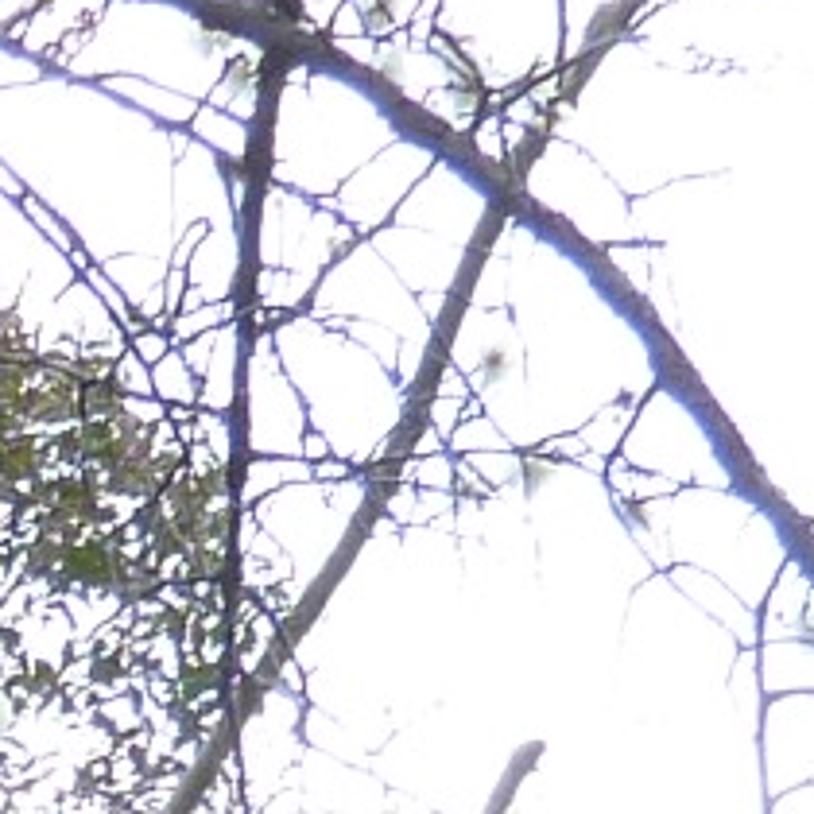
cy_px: 2275
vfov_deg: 7.4
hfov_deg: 7.2
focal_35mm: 215
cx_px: -1682
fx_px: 5720
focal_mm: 4.1
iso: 80
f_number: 3.3
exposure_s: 1/100
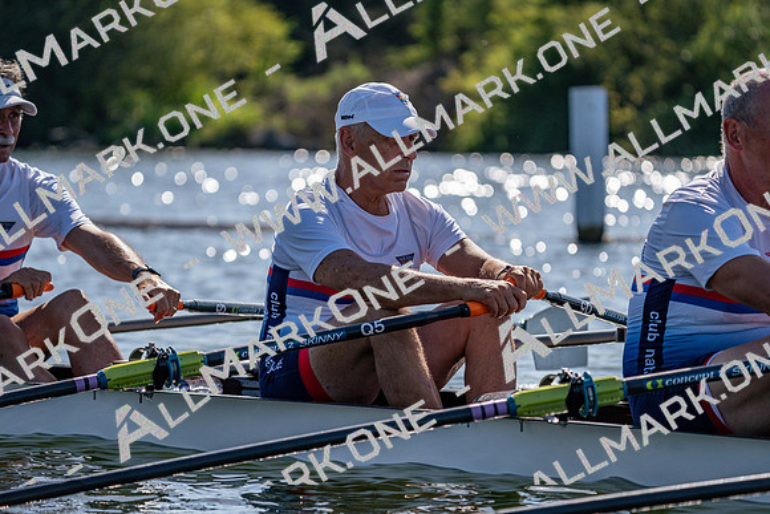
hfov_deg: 8.6
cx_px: 385
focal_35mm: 239
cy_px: 257
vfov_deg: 5.8
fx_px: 5113
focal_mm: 239
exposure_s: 1/2000
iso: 250
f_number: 5.6
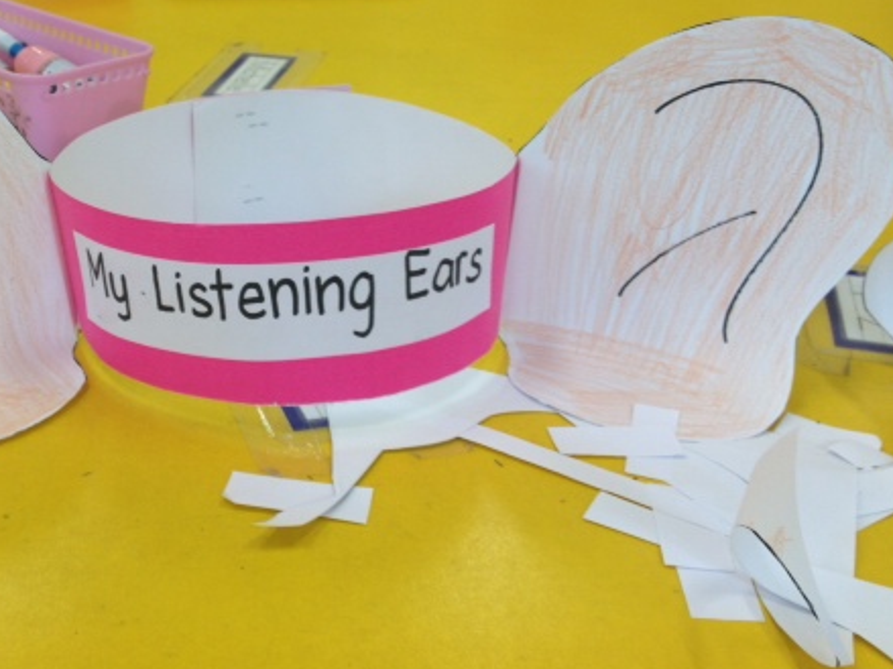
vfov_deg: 28.5
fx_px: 1315
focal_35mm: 51
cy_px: 277
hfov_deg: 36.9
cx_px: 266
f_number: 2.4
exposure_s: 1/30
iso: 50
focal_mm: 4.28
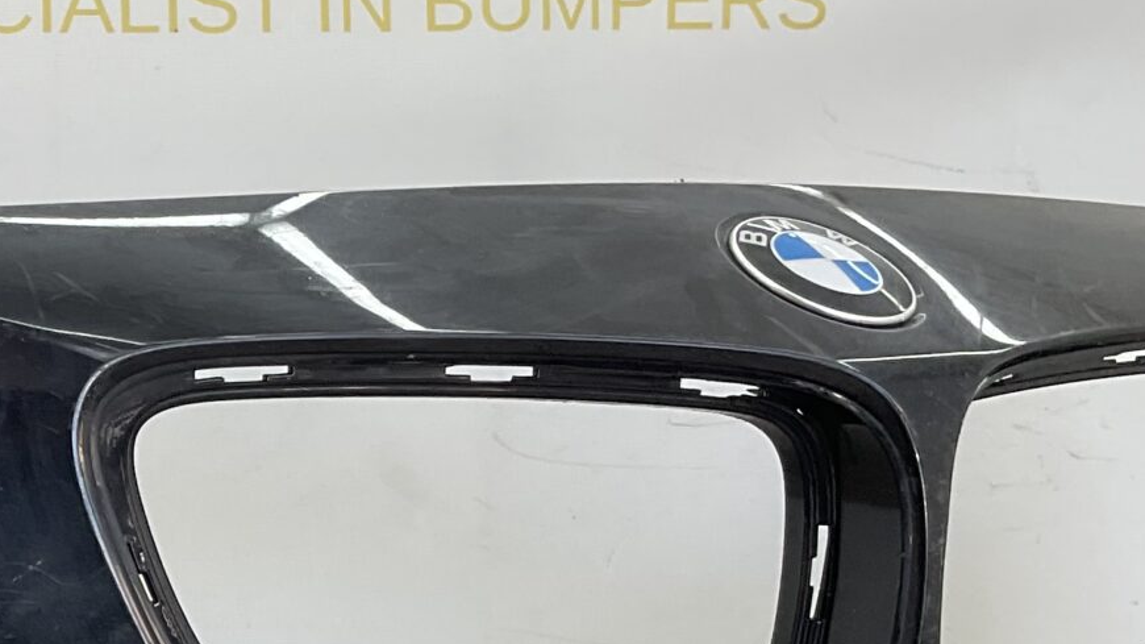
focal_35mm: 93
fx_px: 2823
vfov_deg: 12.8
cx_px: -71
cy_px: 712
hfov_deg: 21.9
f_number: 1.8
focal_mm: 3
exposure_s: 1/100
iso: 16
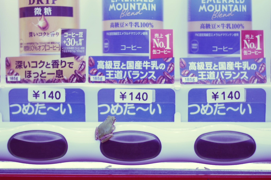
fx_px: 481
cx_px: 136
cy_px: 90
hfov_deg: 31.5
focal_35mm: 64
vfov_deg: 21.1
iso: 100
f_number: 1.9
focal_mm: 43
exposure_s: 1/60
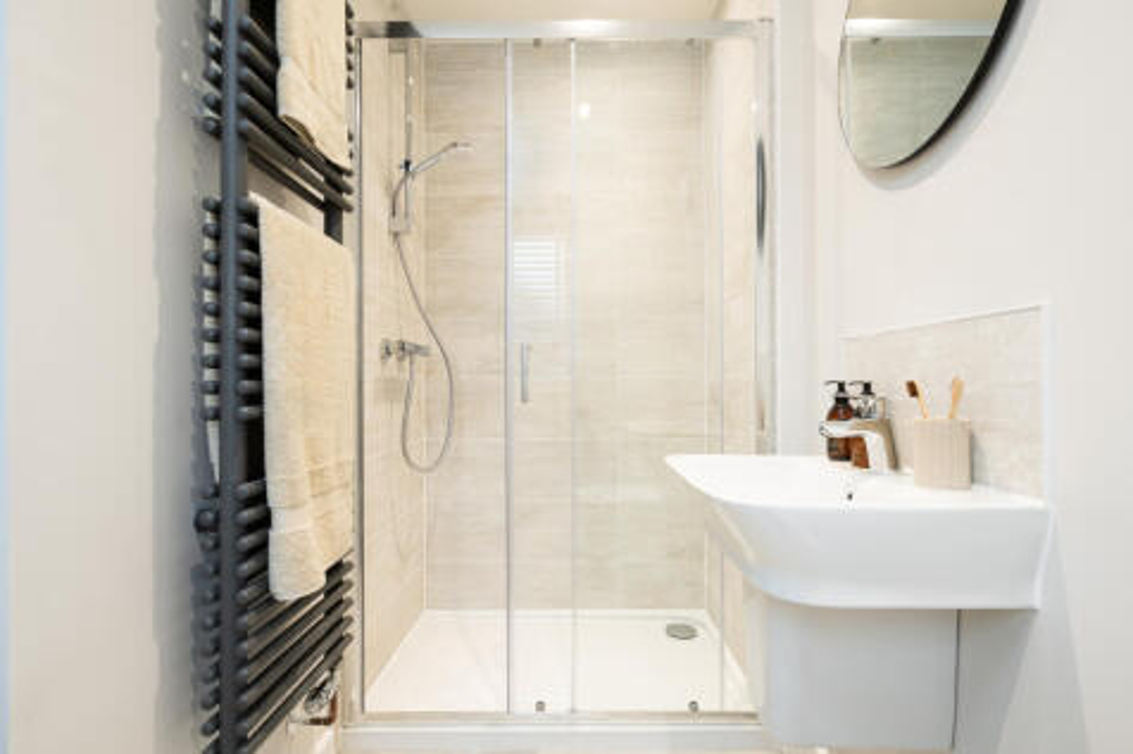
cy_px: 377
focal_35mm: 17
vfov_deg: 70.4
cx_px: 566
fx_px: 535
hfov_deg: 93.3
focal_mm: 17
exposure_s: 1/5
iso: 200
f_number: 8
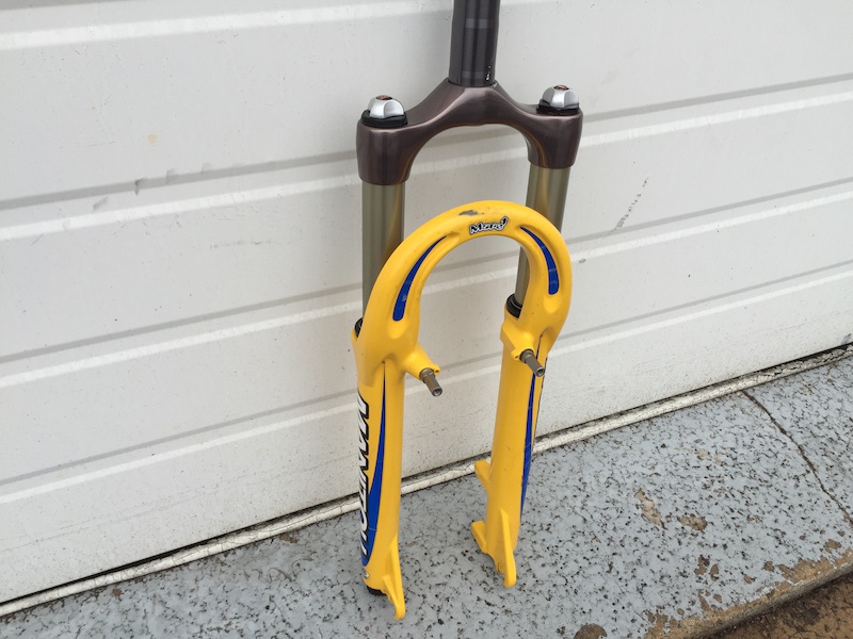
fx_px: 715
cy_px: 320
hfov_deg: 61.7
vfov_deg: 48.2
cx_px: 426
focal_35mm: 29
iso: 32
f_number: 2.2
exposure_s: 1/366
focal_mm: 4.15
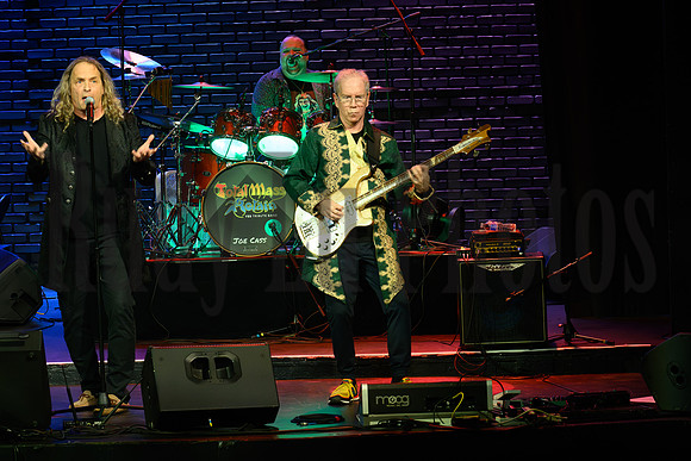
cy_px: 230
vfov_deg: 10.2
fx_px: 2592
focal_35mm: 135
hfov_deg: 15.2
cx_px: 346
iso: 12800
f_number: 8
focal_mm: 135
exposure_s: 1/60
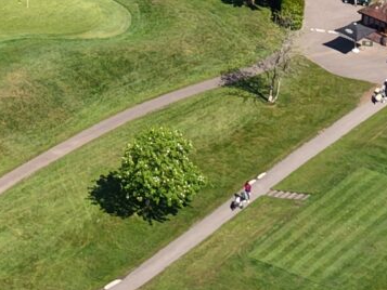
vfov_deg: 8.3
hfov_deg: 11.0
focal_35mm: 172
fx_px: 1924
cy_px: -226
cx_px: -195
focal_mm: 8.67
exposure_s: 1/3000
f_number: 1.8
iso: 120
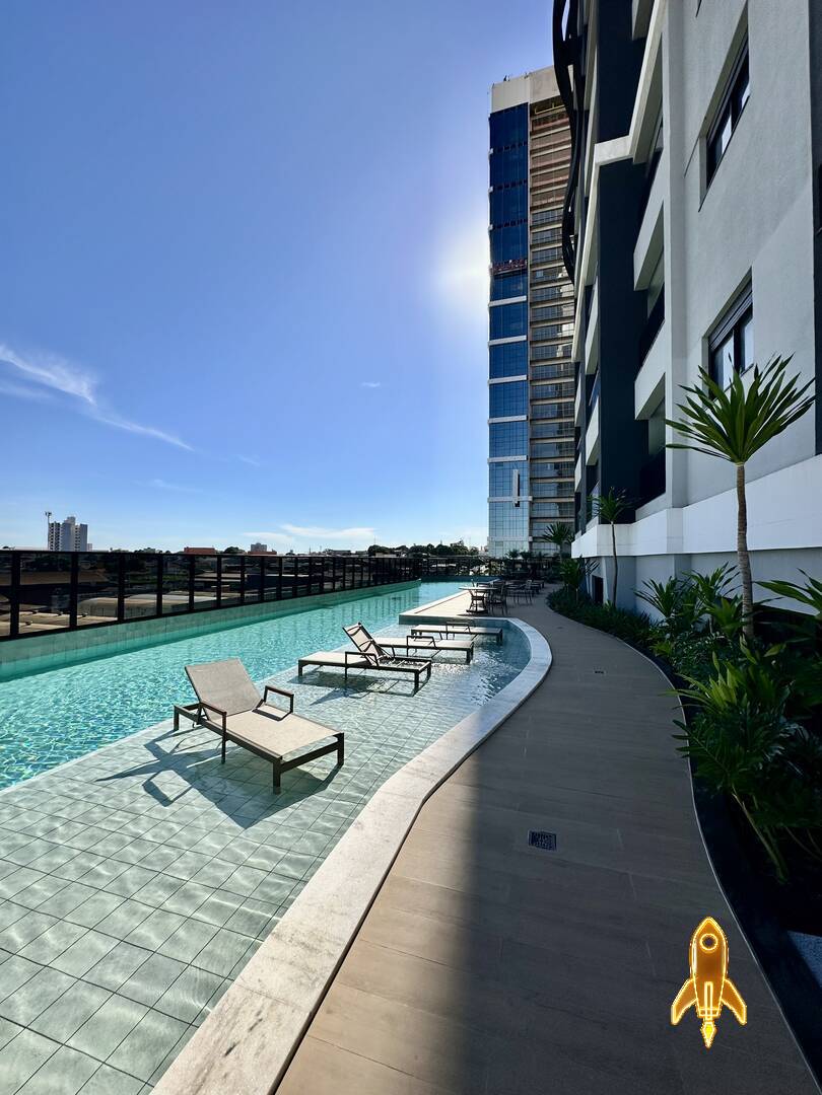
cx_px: 411
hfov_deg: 85.7
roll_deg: -1.4
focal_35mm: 14
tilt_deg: +3.2
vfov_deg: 102.1
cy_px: 548
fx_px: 443
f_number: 2.2
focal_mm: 2.22
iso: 50
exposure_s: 1/3731
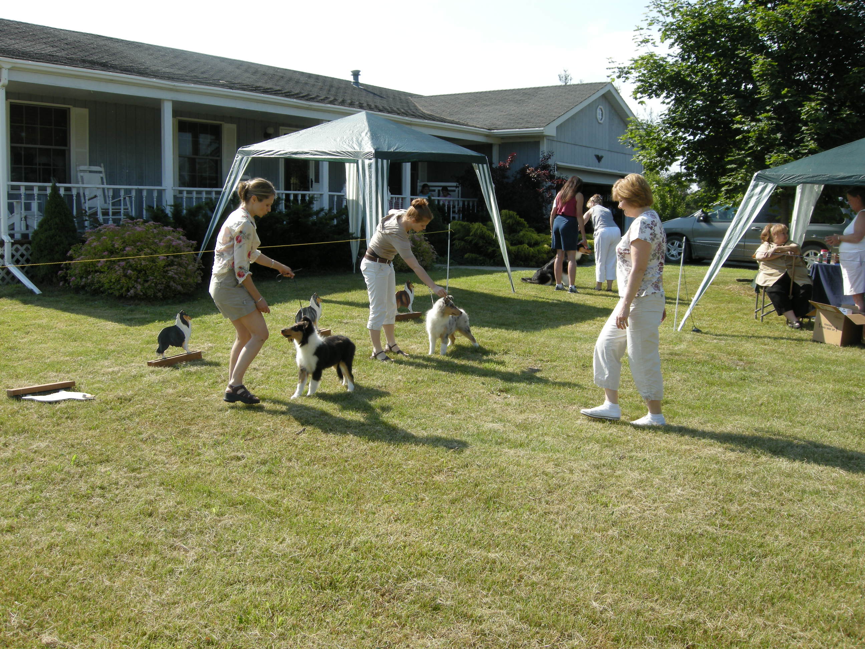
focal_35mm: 35
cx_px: 432
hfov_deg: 52.6
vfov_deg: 40.7
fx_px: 875
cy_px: 324
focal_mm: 7.5
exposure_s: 1/208
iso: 64
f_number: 4.8
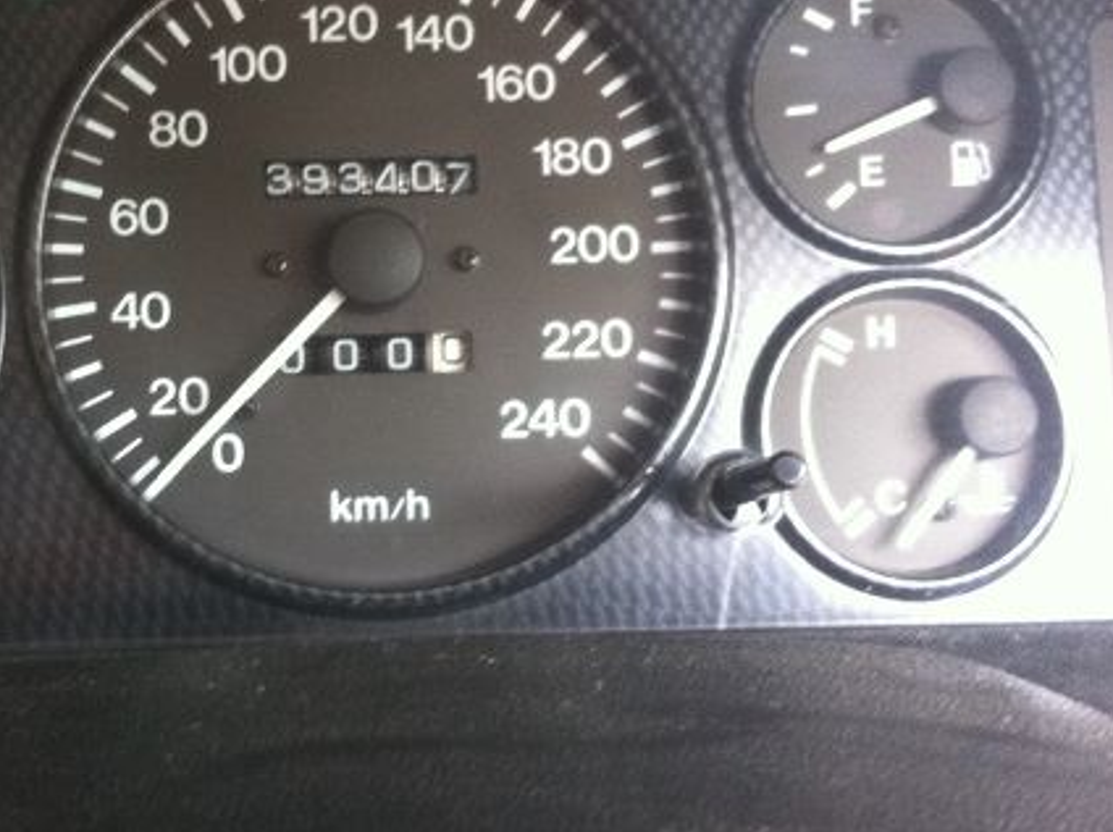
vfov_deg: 22.1
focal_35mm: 66
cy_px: 278
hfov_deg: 28.9
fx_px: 2120
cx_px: 244
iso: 125
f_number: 2.8
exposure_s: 1/15
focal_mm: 3.85
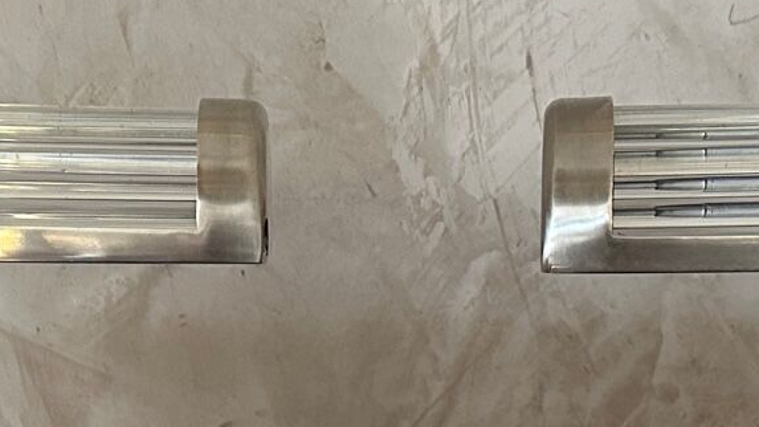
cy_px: 644
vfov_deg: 12.5
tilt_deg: -16.4
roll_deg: -0.9
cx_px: 423
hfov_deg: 23.2
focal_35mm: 92
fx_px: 1851
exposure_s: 1/60
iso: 500
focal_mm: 6.86
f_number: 1.78
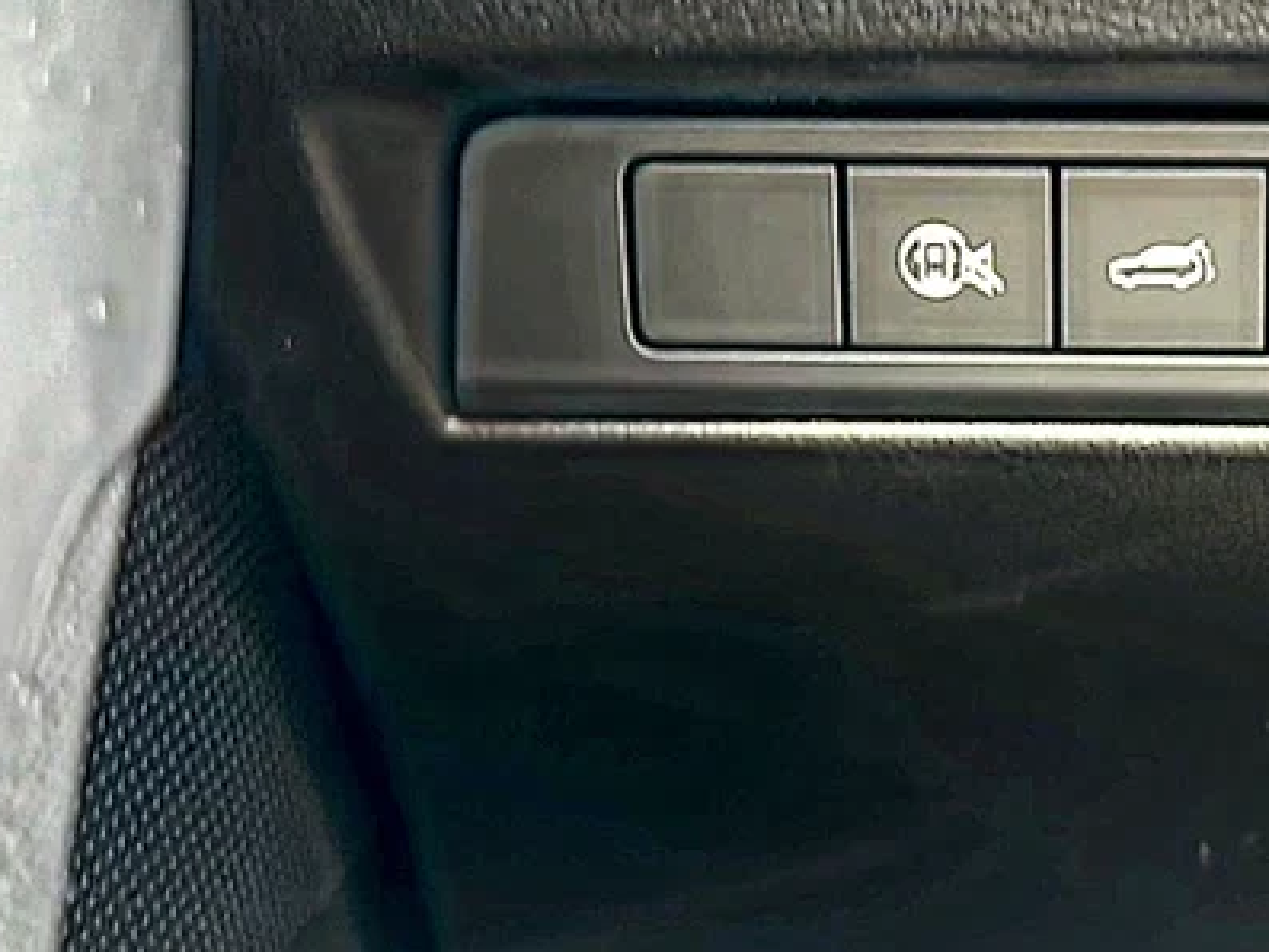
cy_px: 235
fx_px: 2200
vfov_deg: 24.2
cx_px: 1042
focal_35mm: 60
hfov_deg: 31.2
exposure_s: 1/40
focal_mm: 6.86
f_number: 1.78
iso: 160
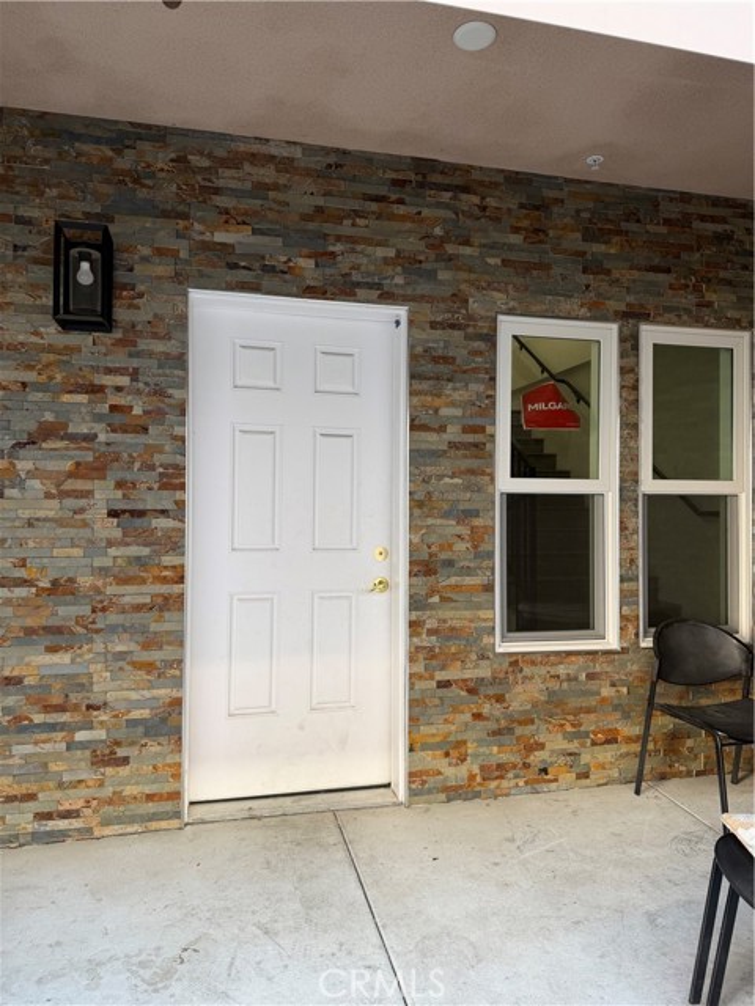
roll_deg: +0.1
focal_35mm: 24
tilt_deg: +1.5
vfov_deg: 71.6
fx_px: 698
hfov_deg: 56.8
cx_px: 378
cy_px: 503
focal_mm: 6.76
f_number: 1.78
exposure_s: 1/121
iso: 100
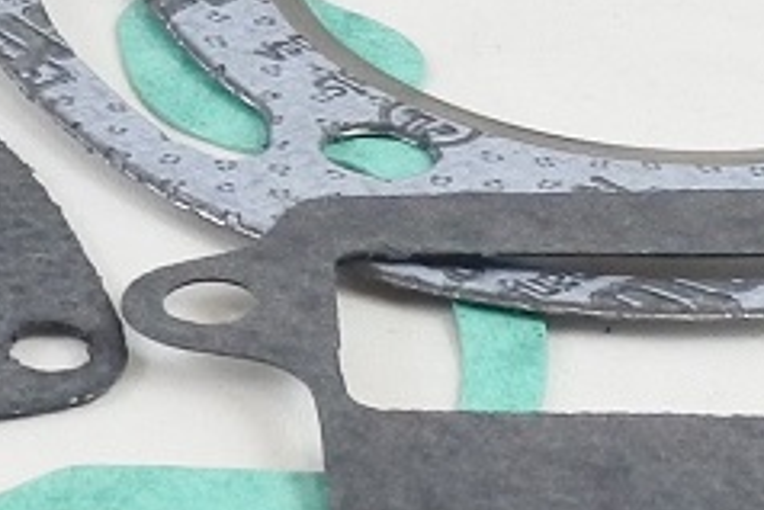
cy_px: -765
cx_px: -594
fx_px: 5011
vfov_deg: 5.6
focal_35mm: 236
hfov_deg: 8.4
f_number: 4
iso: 500
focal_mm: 12.8
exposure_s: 1/125
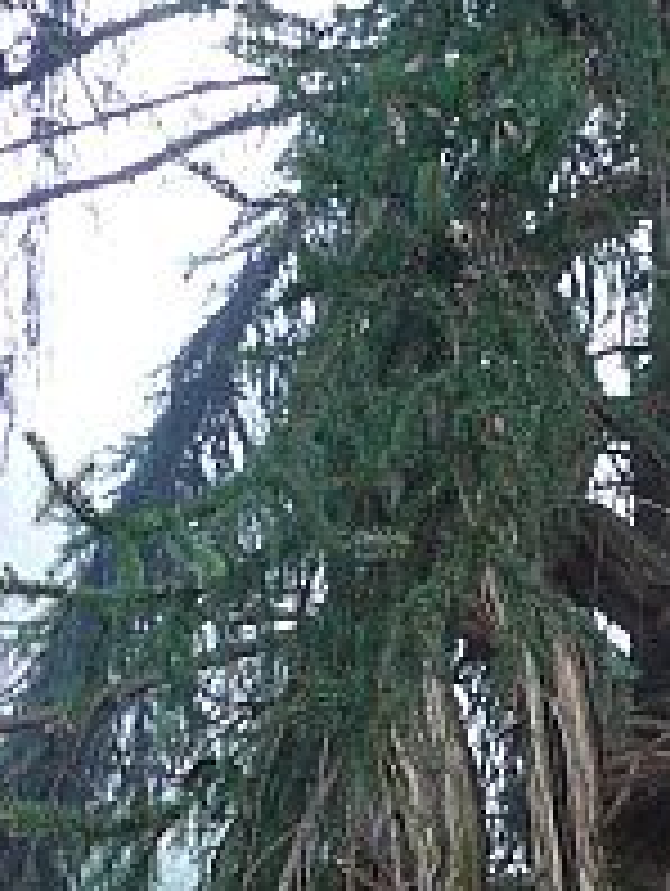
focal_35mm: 106
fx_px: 2730
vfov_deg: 18.0
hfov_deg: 13.8
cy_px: 900
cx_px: 661
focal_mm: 7.4
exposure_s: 1/50
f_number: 2.8
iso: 100
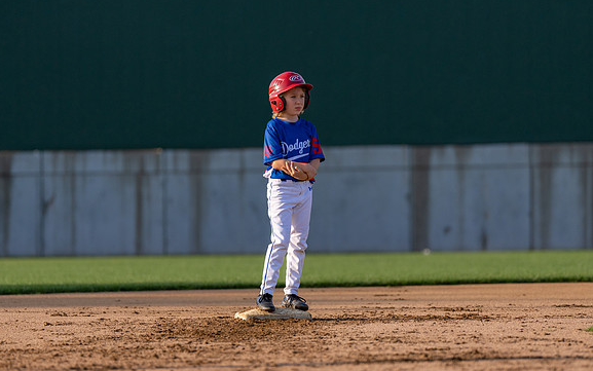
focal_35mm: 319
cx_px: 302
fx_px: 5157
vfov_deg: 4.1
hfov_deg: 6.6
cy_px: 195
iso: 250
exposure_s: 1/4000
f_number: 2.8
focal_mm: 200
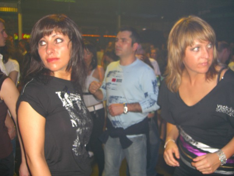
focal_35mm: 38
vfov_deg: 37.7
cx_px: 117
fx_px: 257
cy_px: 88
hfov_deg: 49.0
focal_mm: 7.9
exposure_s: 1/60
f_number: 2.8
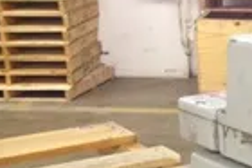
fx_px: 727
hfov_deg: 18.5
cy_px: 217
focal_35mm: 104
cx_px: 313
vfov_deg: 12.7
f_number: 2.4
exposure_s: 1/20
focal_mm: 4.28
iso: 160
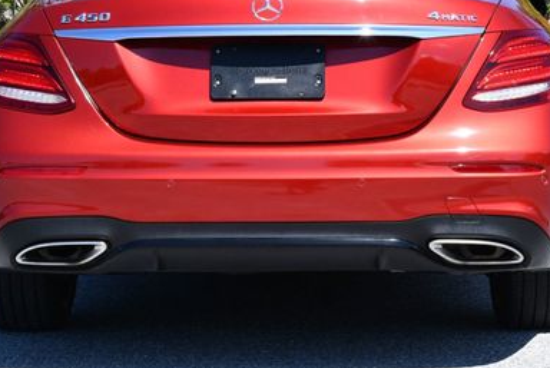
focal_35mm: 120
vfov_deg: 11.4
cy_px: 77
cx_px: 259
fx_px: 1835
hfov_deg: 17.0
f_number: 8
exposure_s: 1/250
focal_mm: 36
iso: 160
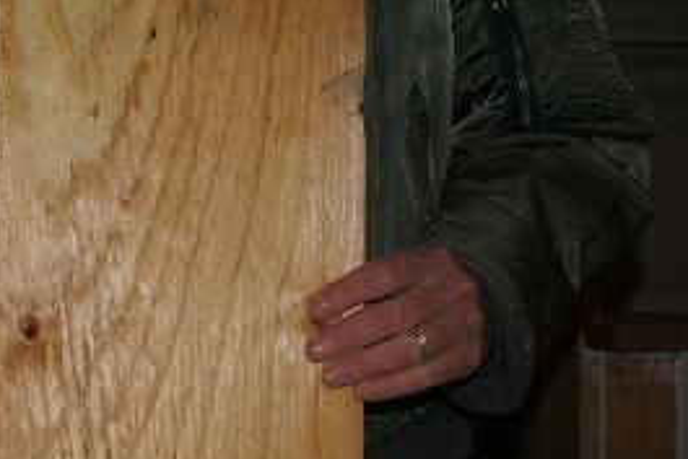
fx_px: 1834
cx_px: 119
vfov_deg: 14.3
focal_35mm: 96
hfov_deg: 21.0
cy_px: 309
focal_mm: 35
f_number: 5.6
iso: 400
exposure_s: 1/60
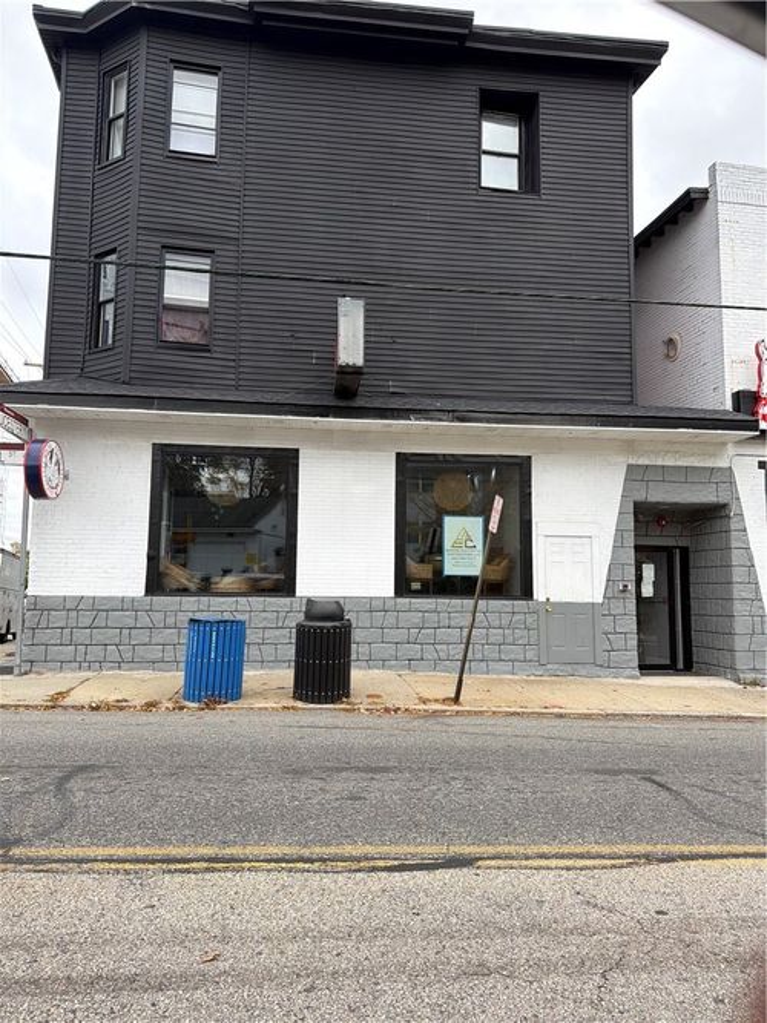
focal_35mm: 24
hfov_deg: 56.8
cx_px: 384
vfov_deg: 71.6
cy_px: 512
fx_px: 709
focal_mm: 6.76
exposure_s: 1/2370
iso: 100
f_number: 1.78
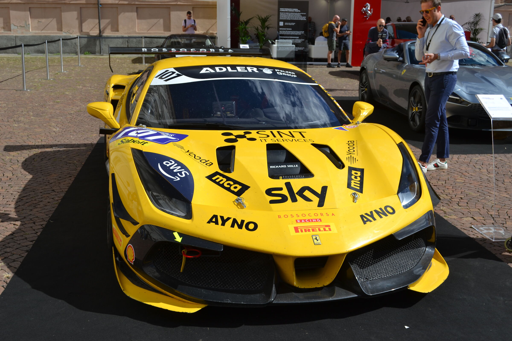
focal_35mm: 45
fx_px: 640
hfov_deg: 43.6
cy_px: 170
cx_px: 256
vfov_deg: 29.9
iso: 100
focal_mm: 30
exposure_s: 1/320
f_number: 9
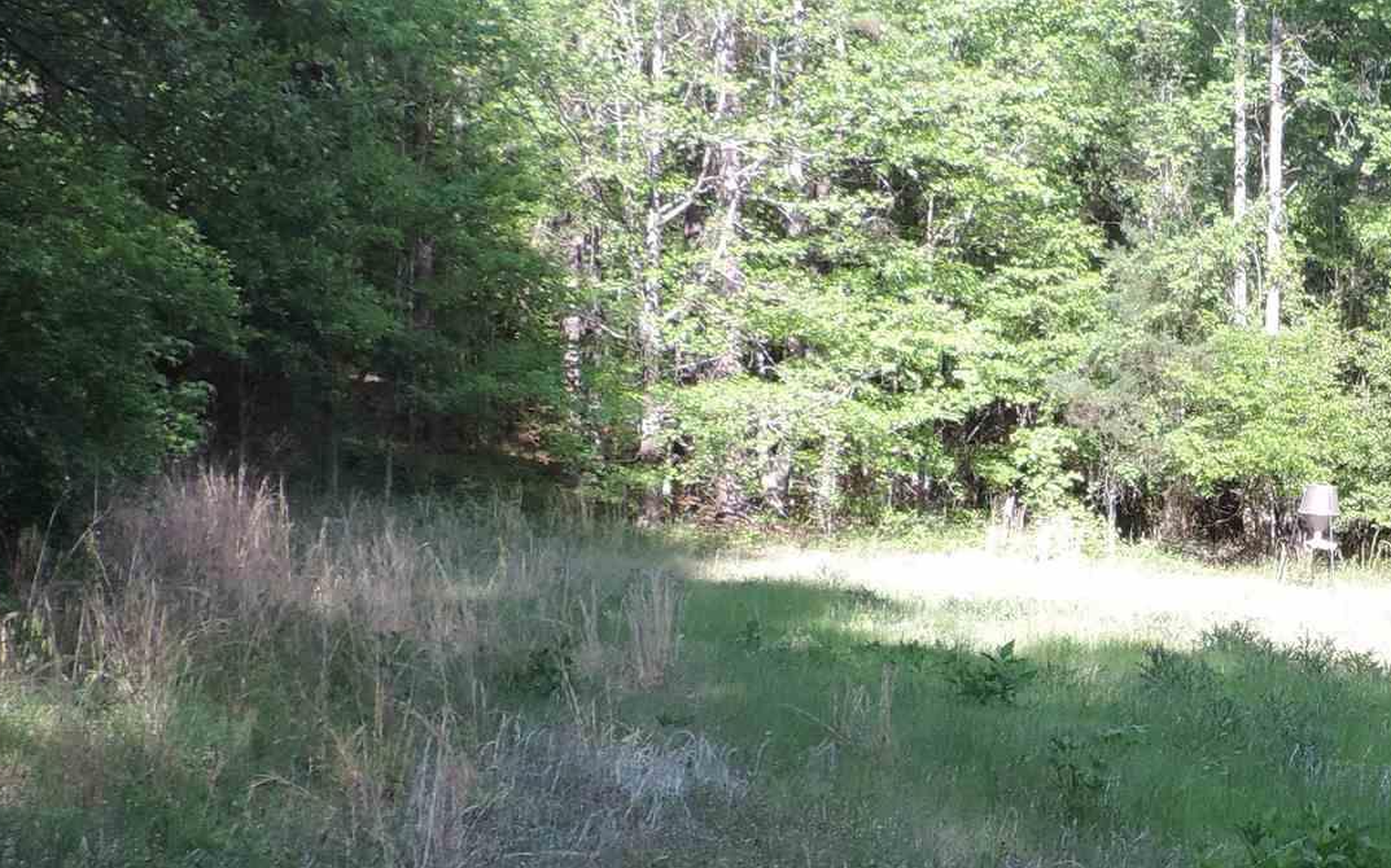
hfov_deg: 23.4
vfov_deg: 15.3
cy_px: 662
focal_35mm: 85
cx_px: 1369
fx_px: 3221
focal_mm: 4.9
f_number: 3.1
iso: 80
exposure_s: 1/160
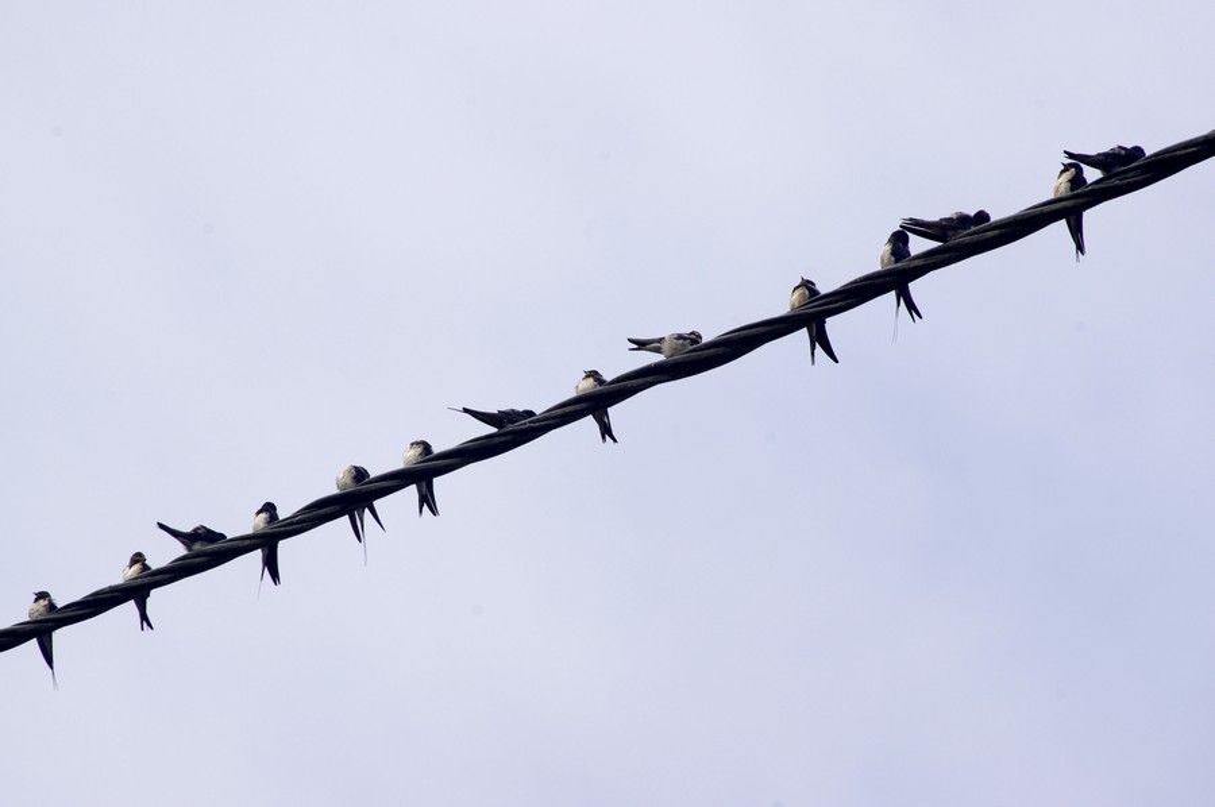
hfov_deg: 6.5
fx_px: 10620
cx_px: 608
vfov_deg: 4.4
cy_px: 404
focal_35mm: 315
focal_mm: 210
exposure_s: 1/400
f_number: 11
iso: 400
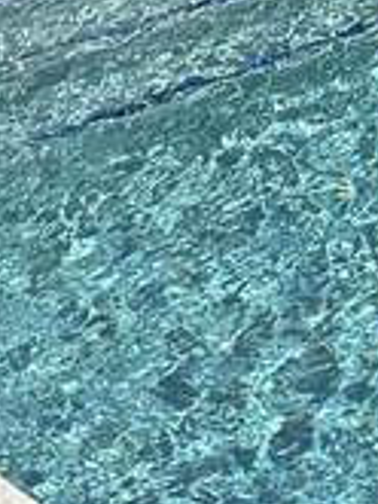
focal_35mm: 151
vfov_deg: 12.5
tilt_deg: -12.0
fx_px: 2196
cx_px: 838
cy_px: -238
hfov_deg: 9.1
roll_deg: +3.8
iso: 50
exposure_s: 1/6993
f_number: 1.5
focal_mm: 5.7
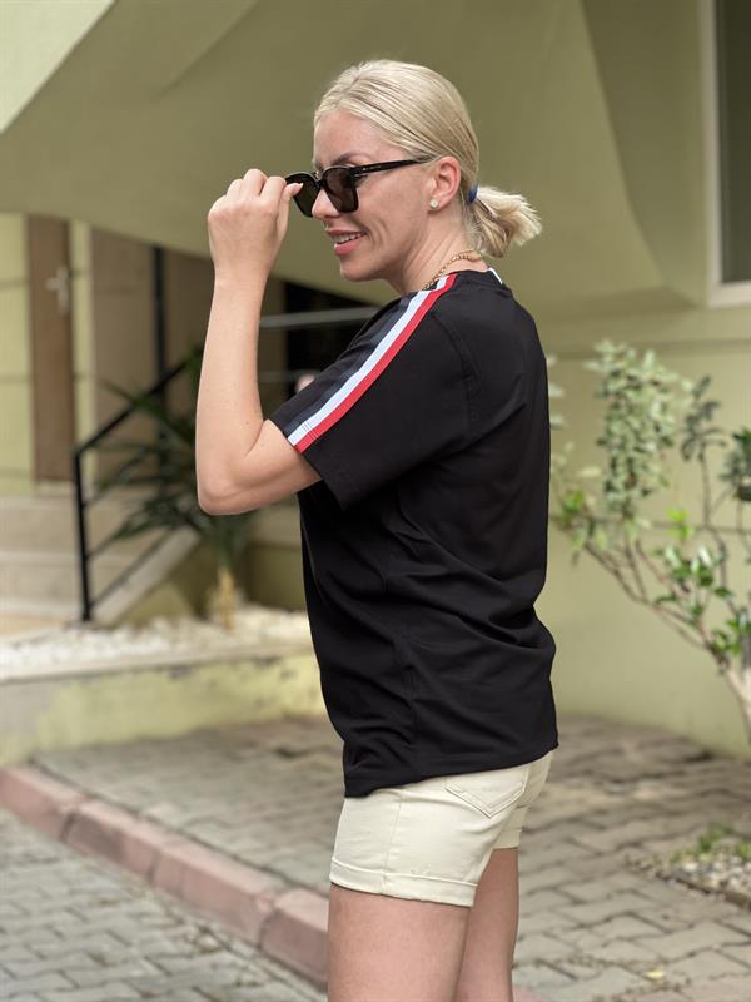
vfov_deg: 25.3
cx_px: 376
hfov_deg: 19.1
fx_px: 2227
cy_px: 501
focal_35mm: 77
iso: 125
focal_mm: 9
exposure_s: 1/121
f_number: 2.8
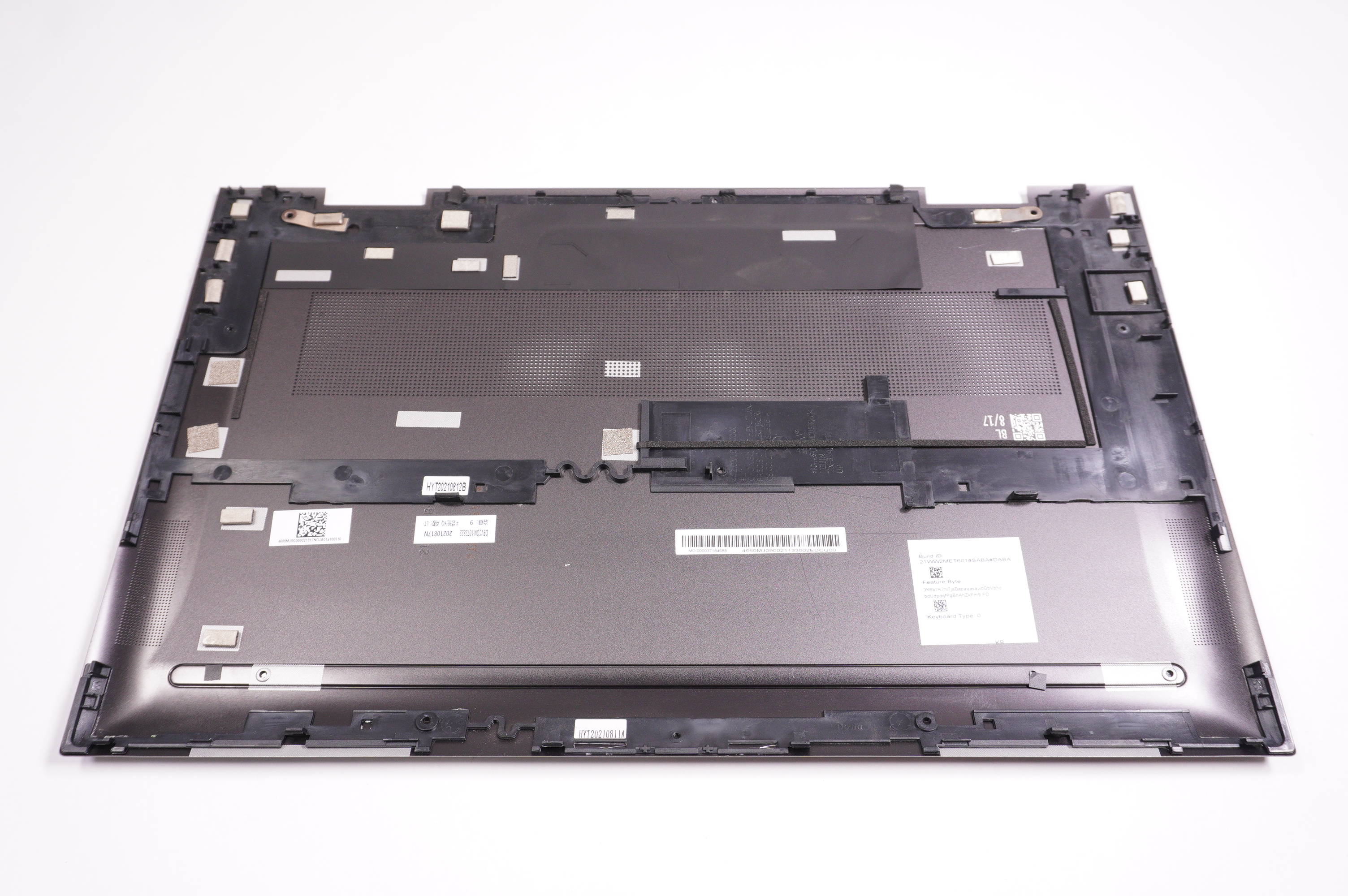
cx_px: 674
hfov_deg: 62.0
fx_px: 1122
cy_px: 448
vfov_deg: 43.5
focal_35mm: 30
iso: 500
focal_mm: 20
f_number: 5.6
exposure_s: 1/160
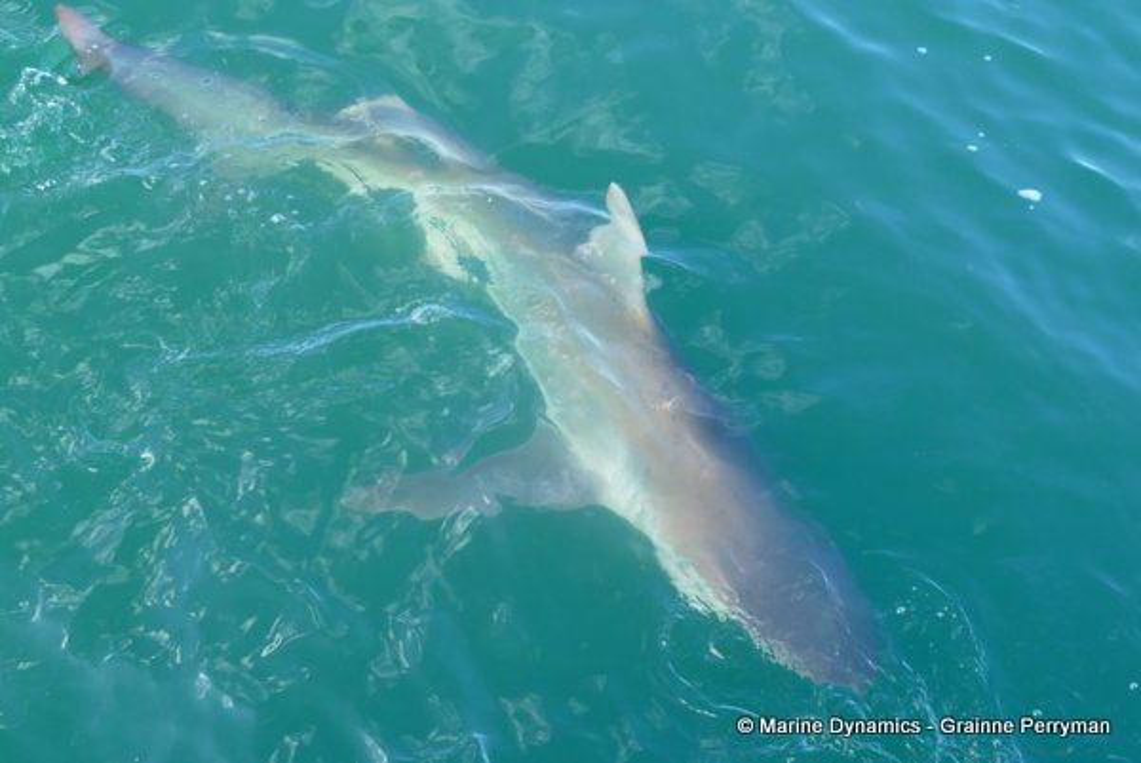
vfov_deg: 37.9
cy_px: 382
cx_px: 570
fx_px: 1110
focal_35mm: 35
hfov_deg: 54.4
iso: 125
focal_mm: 12.64
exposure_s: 1/125
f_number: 3.1
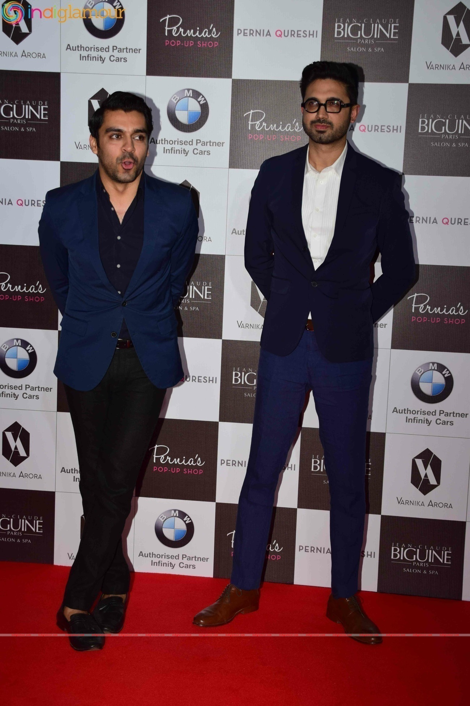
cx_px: 235
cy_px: 353
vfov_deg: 35.1
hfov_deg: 23.8
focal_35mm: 57
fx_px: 1116
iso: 400
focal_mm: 38
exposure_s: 1/160
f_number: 5.6
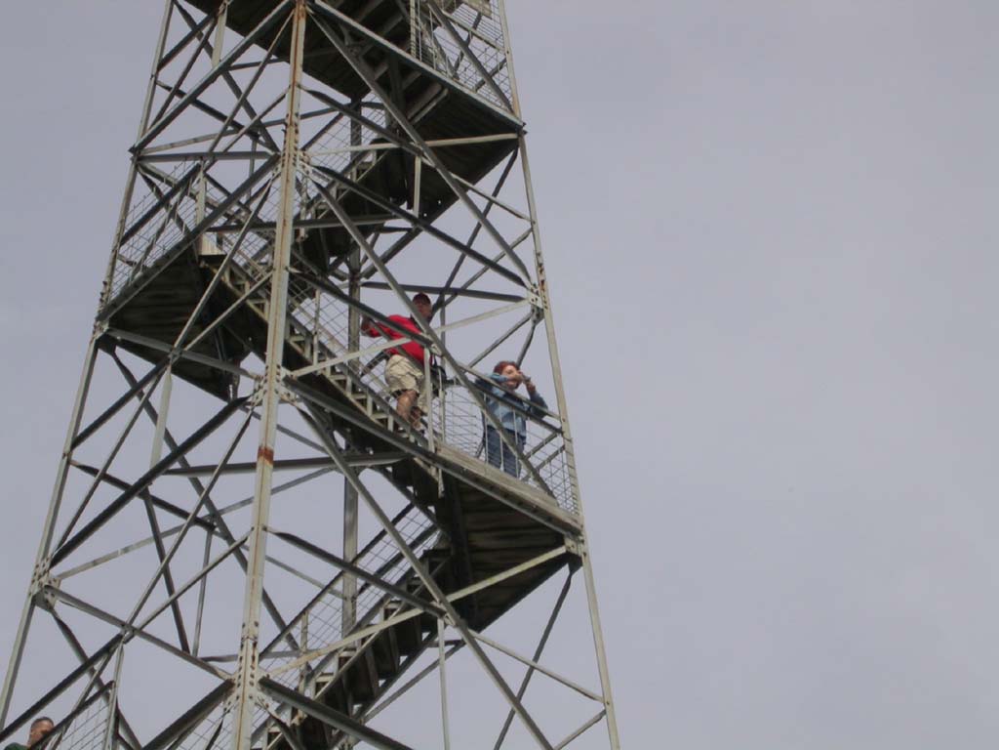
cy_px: 375
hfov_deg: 13.3
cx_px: 500
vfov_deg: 10.0
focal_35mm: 148
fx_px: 4271
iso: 100
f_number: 7.9
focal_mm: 30.6
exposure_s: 1/448
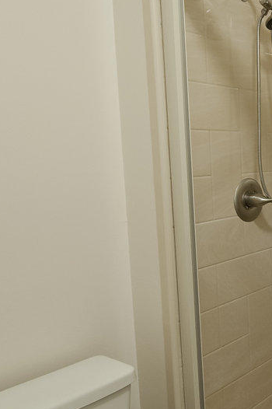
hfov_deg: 28.2
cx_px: 330
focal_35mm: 41
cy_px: 215
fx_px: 465
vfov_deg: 47.4
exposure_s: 1/160
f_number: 4
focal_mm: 14
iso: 1250
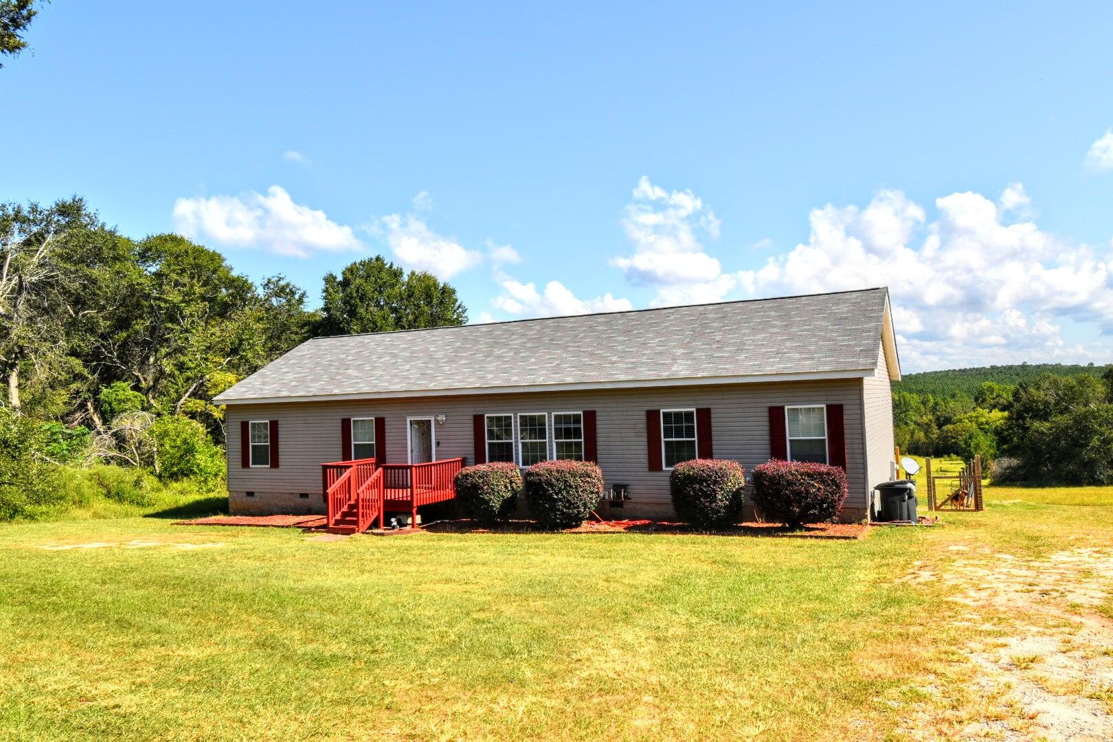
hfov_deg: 70.4
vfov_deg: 50.4
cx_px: 556
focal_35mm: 26
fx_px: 788
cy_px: 371
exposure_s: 1/200
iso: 100
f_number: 11
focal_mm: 17
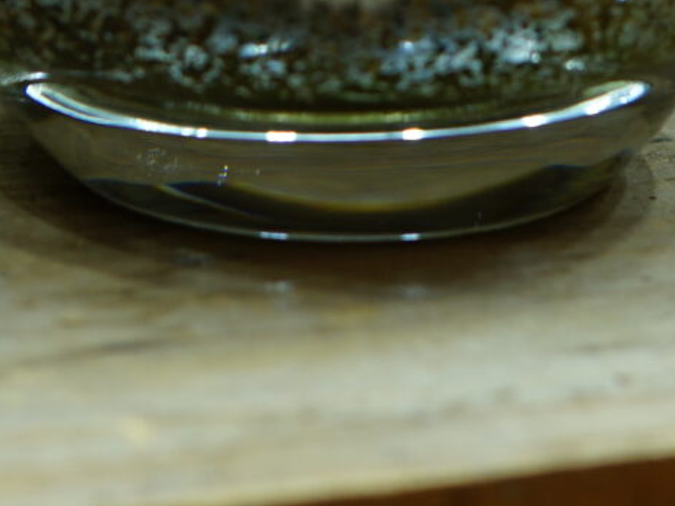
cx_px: 344
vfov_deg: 5.5
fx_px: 5186
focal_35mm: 266
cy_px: -399
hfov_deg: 7.4
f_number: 4
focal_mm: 50
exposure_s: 1/60
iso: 100
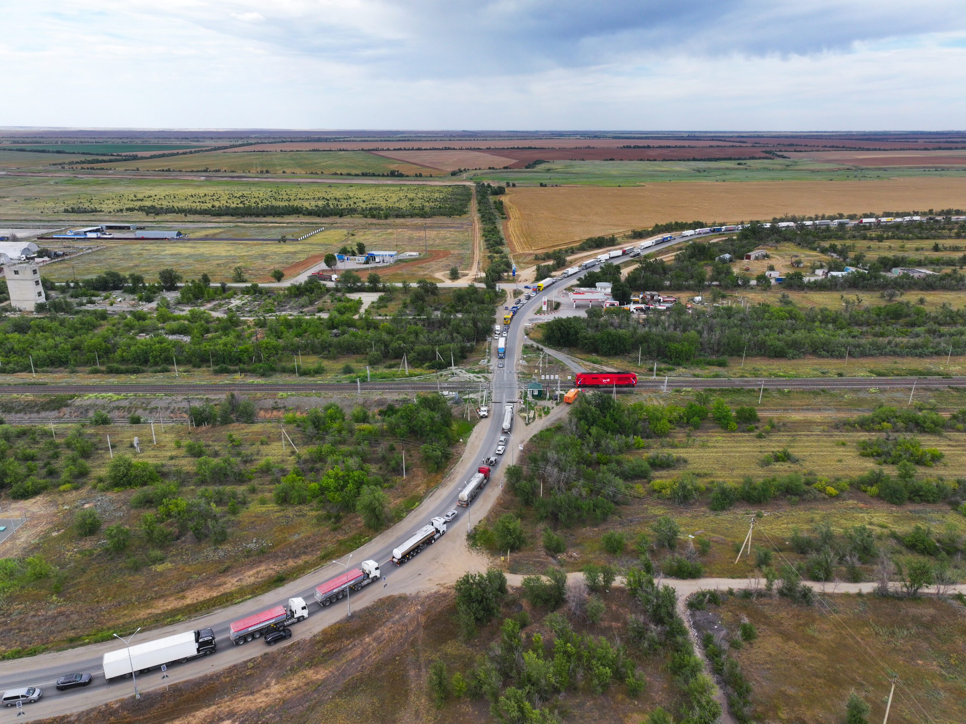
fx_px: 669
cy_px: 362
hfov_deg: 71.6
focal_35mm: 24
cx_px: 483
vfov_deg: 56.8
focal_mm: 12.29
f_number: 4
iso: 100
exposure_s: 1/500
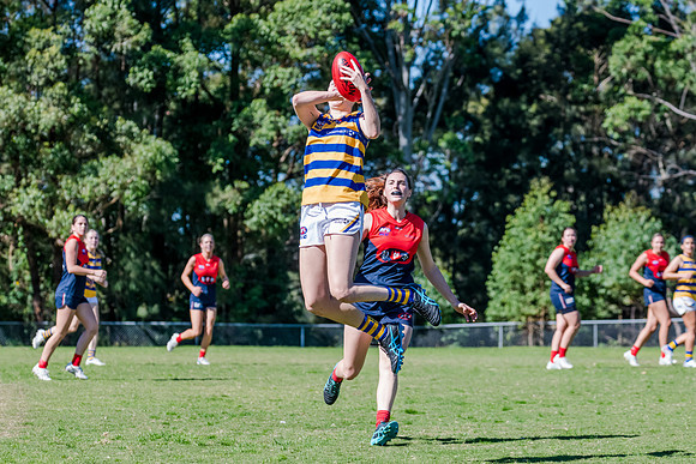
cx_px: 348
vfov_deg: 7.4
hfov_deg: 11.0
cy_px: 232
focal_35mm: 187
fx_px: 3607
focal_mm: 180
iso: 800
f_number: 7.1
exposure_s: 1/1600
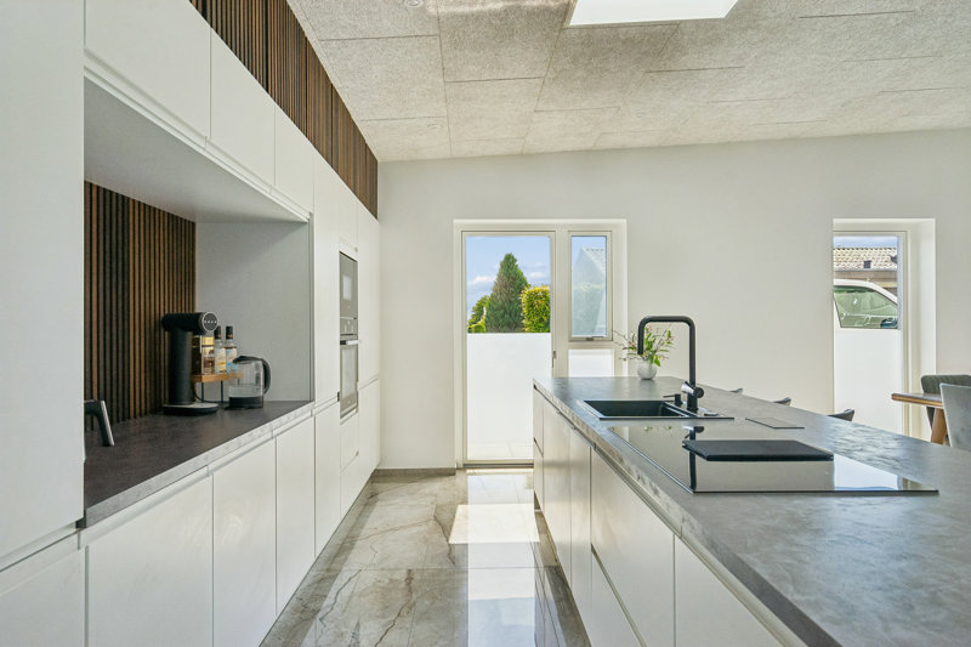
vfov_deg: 57.2
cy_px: 324
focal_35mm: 22
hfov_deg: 78.6
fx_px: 593
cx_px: 486
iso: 1000
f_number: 8
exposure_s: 1/500
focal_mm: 22
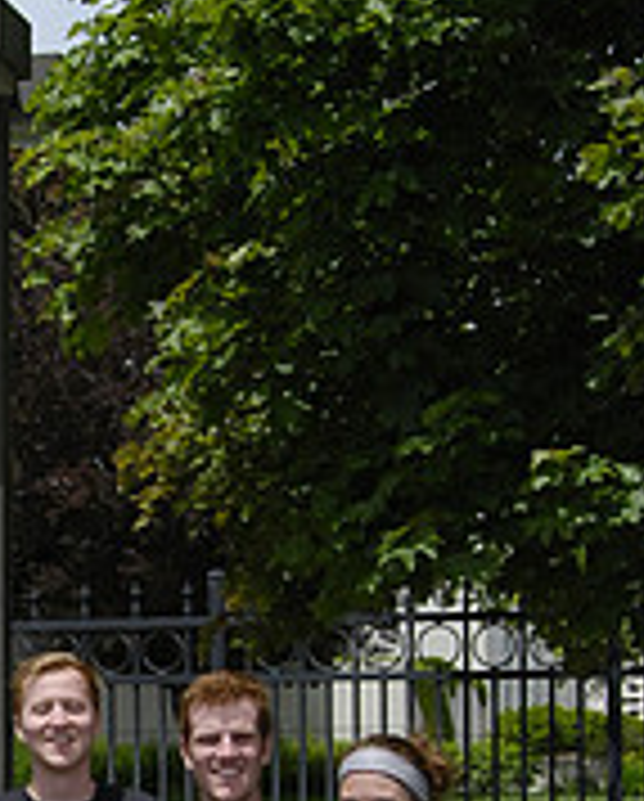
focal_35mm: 110
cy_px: 706
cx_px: -198
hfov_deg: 13.5
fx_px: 2614
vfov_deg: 17.2
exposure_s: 1/800
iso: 400
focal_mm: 24
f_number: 10
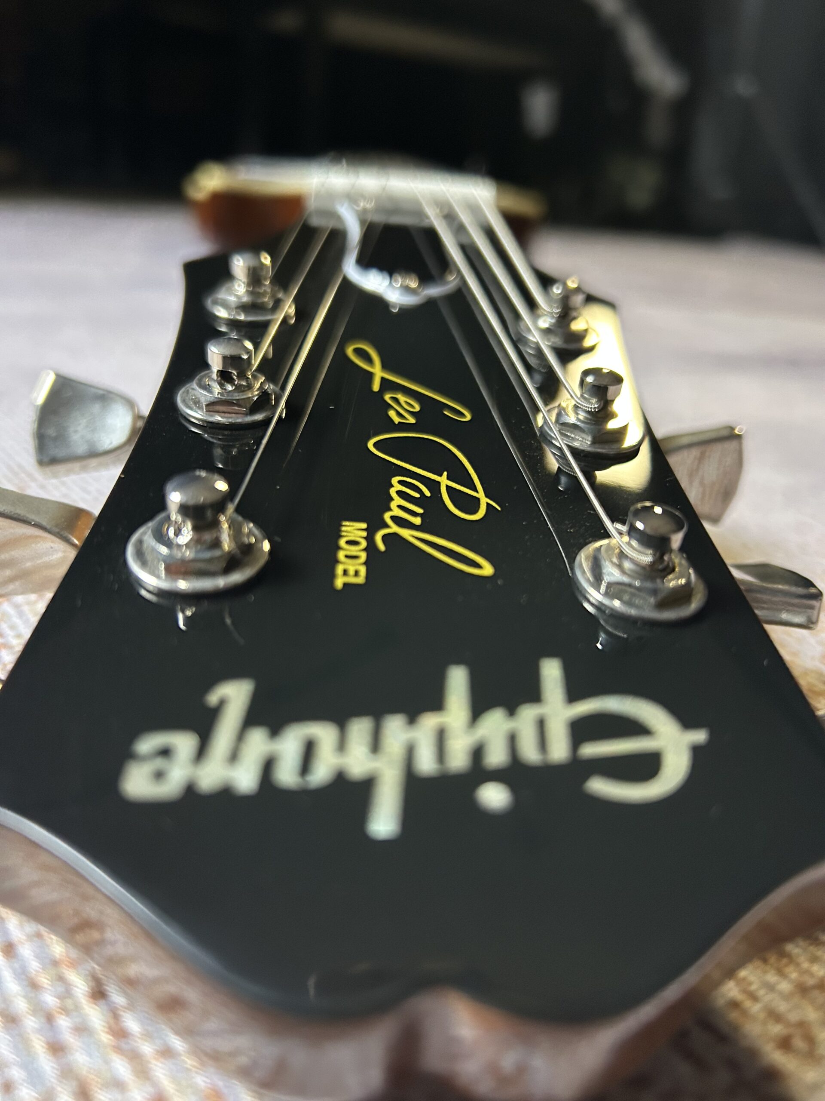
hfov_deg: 53.1
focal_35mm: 26
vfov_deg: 67.3
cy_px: 550
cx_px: 412
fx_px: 826
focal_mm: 5.7
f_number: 1.5
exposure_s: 1/33
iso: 400
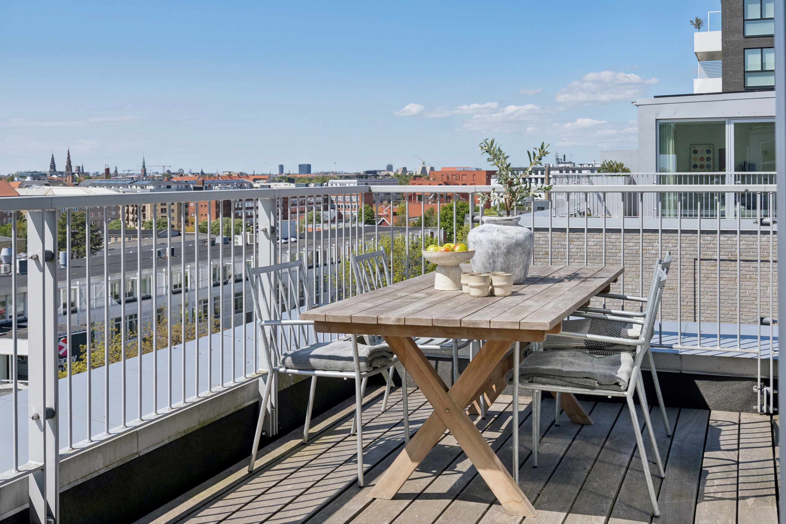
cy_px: 262
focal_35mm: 40
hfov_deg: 48.5
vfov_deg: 33.4
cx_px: 393
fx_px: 873
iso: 200
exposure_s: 1/1600
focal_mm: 27
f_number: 6.3
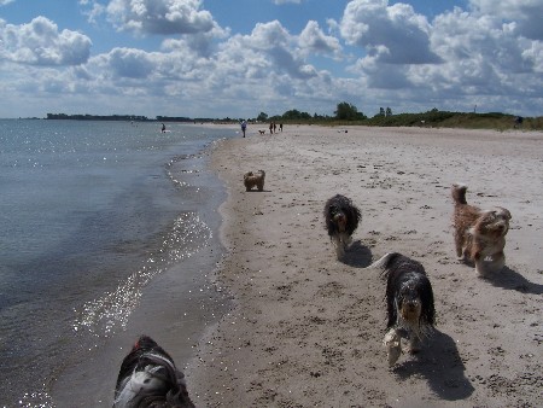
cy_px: 204
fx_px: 596
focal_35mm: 38
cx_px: 272
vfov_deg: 37.8
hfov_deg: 49.0
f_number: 5.6
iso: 80
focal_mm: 6.3
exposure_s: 1/1250
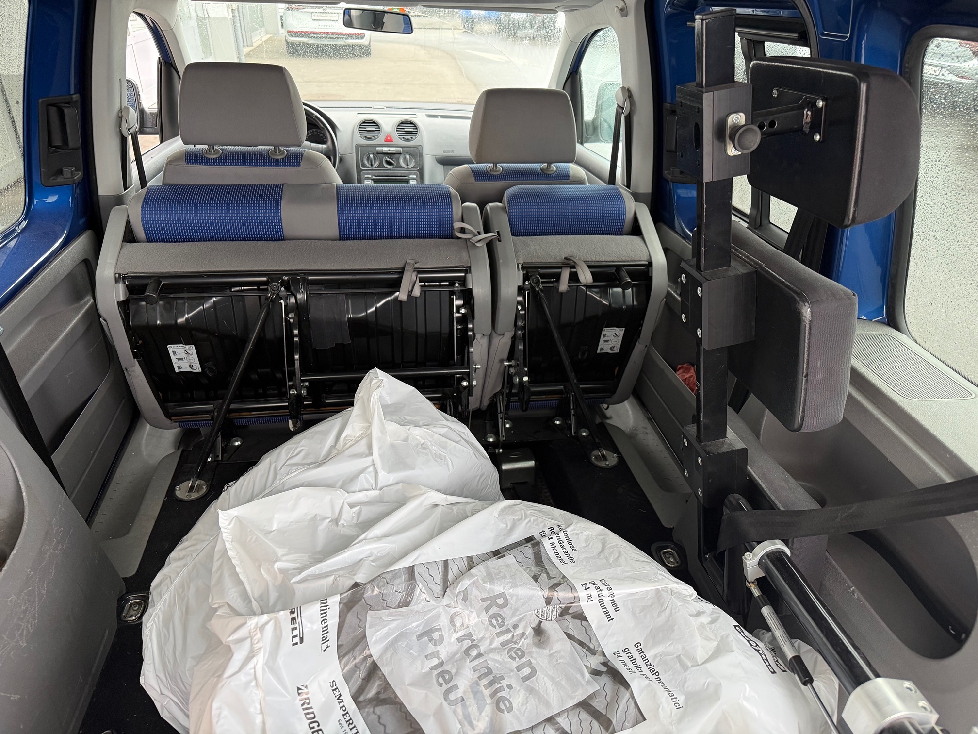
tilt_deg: -28.7
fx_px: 678
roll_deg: -0.2
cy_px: 367
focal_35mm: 24
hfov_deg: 71.6
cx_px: 489
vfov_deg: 56.8
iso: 200
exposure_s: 1/93
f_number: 1.78
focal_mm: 6.76
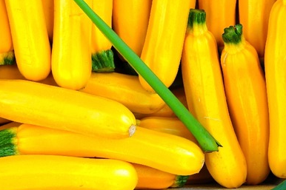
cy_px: -6
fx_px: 1008
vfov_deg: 10.7
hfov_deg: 15.9
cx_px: 7
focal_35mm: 127
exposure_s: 1/20
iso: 100
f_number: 10
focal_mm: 49
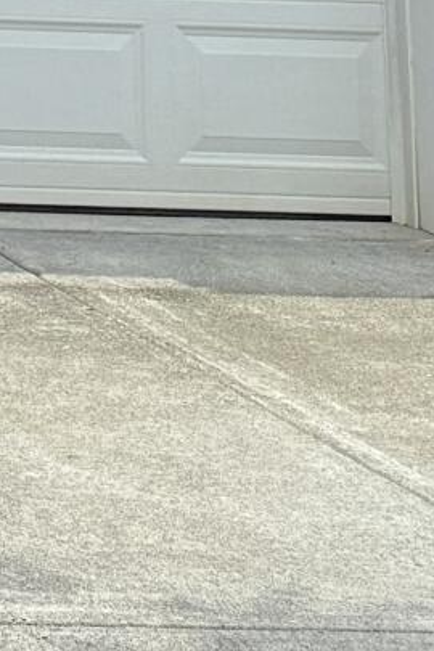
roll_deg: -1.5
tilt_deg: +9.3
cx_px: -1320
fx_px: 3345
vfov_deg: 9.6
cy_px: -1037
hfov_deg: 6.1
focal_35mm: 185
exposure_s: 1/3584
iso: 100
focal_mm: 6.76
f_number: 1.78
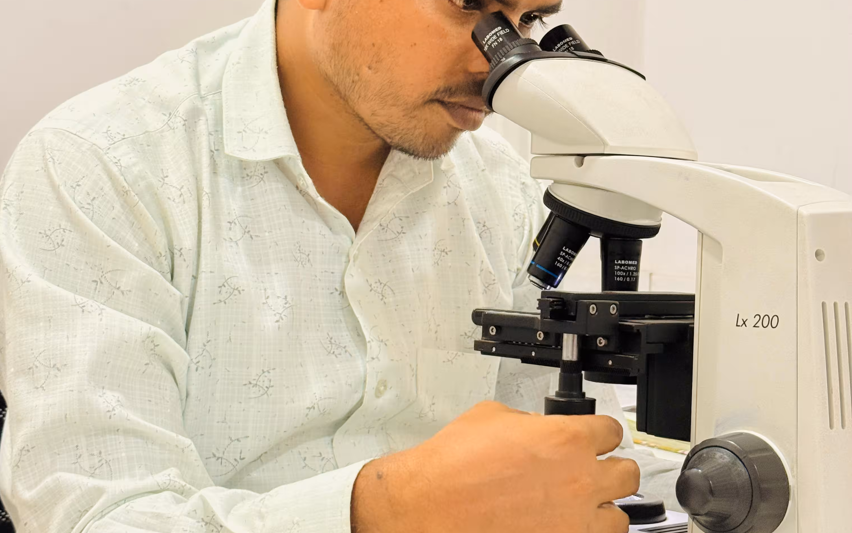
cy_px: 209
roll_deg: -2.7
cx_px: 425
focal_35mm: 68
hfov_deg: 30.2
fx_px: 1579
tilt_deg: -0.1
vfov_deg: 19.1
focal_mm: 6.76
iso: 125
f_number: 1.78
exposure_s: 1/50
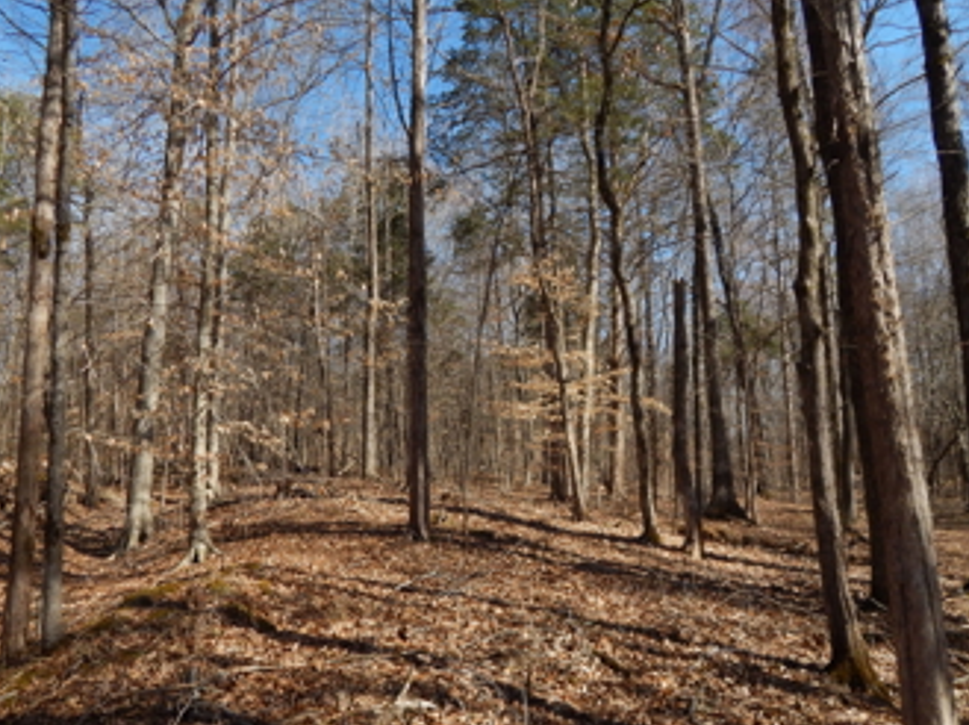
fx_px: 783
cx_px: 448
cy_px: 389
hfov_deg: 63.4
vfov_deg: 49.6
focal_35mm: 28
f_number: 3
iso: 200
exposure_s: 1/1250
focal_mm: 4
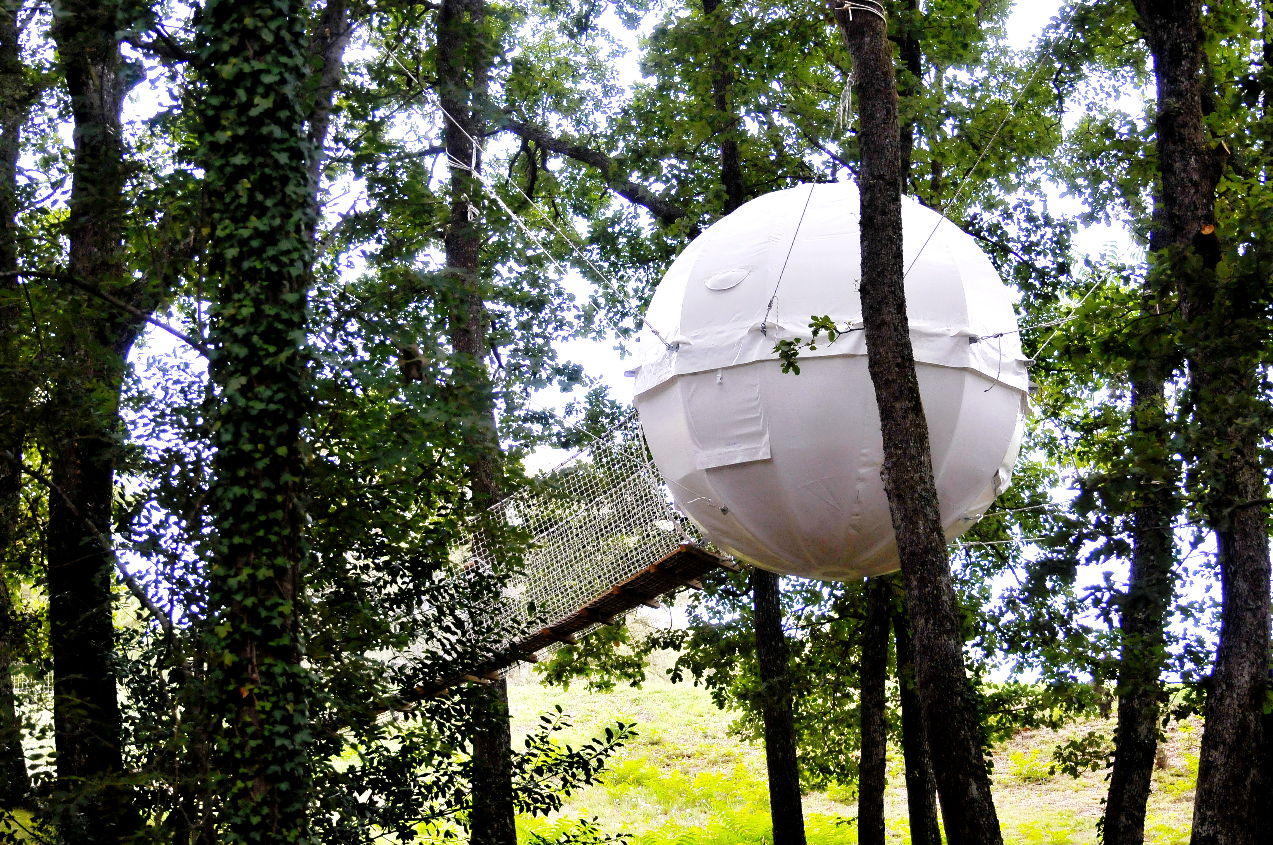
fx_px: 3708
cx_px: 636
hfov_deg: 19.5
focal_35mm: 105
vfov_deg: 13.0
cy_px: 422
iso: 800
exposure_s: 1/80
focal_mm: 70
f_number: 4.5
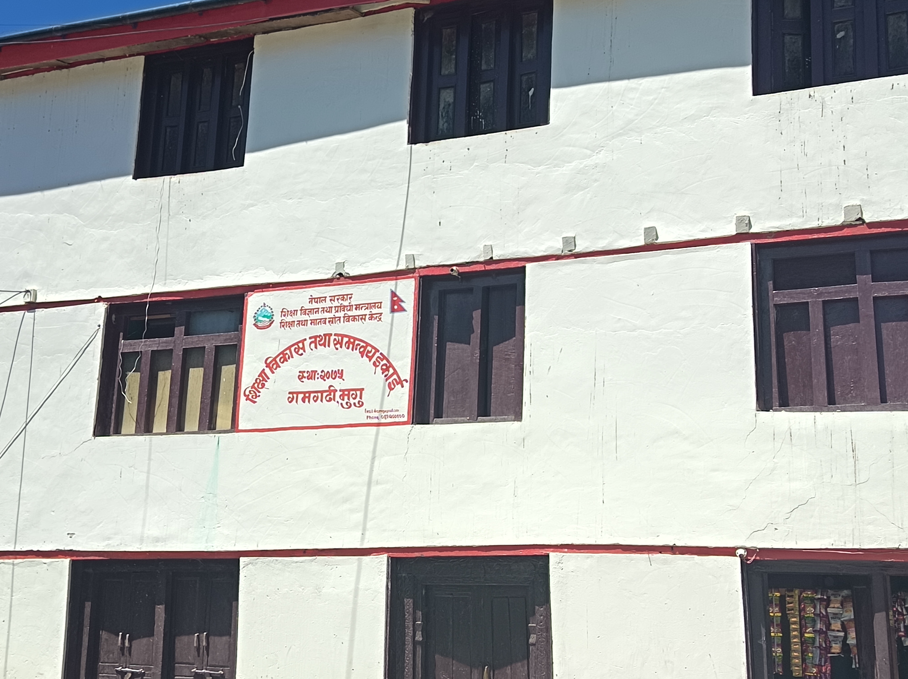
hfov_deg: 42.1
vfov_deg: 32.1
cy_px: 340
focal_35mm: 45
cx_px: 454
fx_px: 1179
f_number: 1.75
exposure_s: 1/782
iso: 101
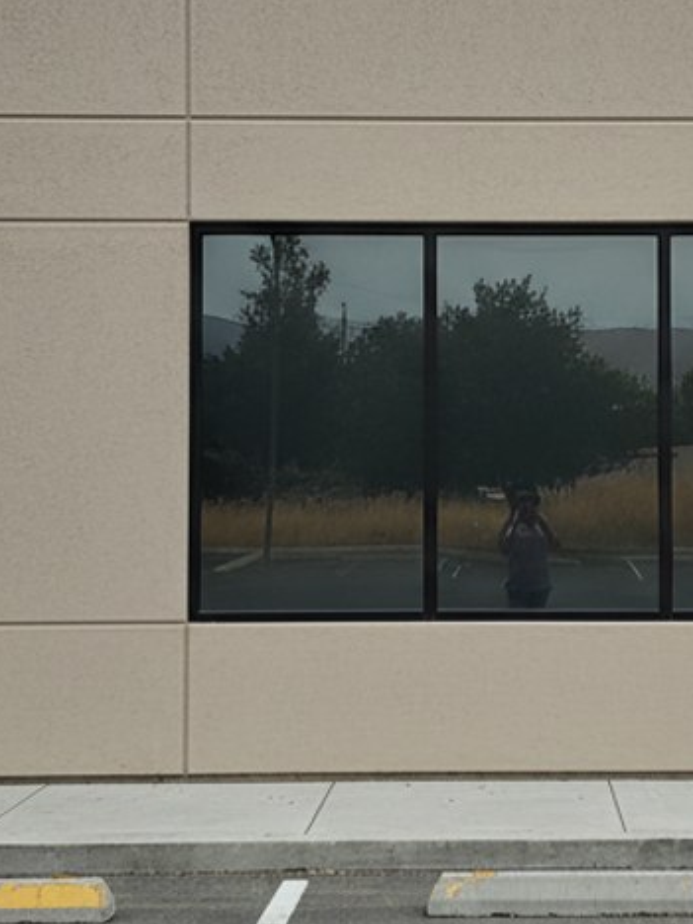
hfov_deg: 24.4
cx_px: 561
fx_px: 1575
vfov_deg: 32.6
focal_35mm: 59
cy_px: 387
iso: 698
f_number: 1.8
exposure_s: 1/611
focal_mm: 6.4
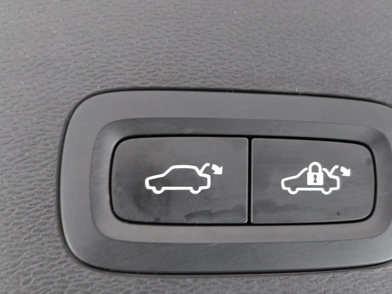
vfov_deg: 40.7
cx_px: 263
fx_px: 396
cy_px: 143
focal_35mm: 35
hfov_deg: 51.6
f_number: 1.8
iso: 400
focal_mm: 4.69
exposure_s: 1/25
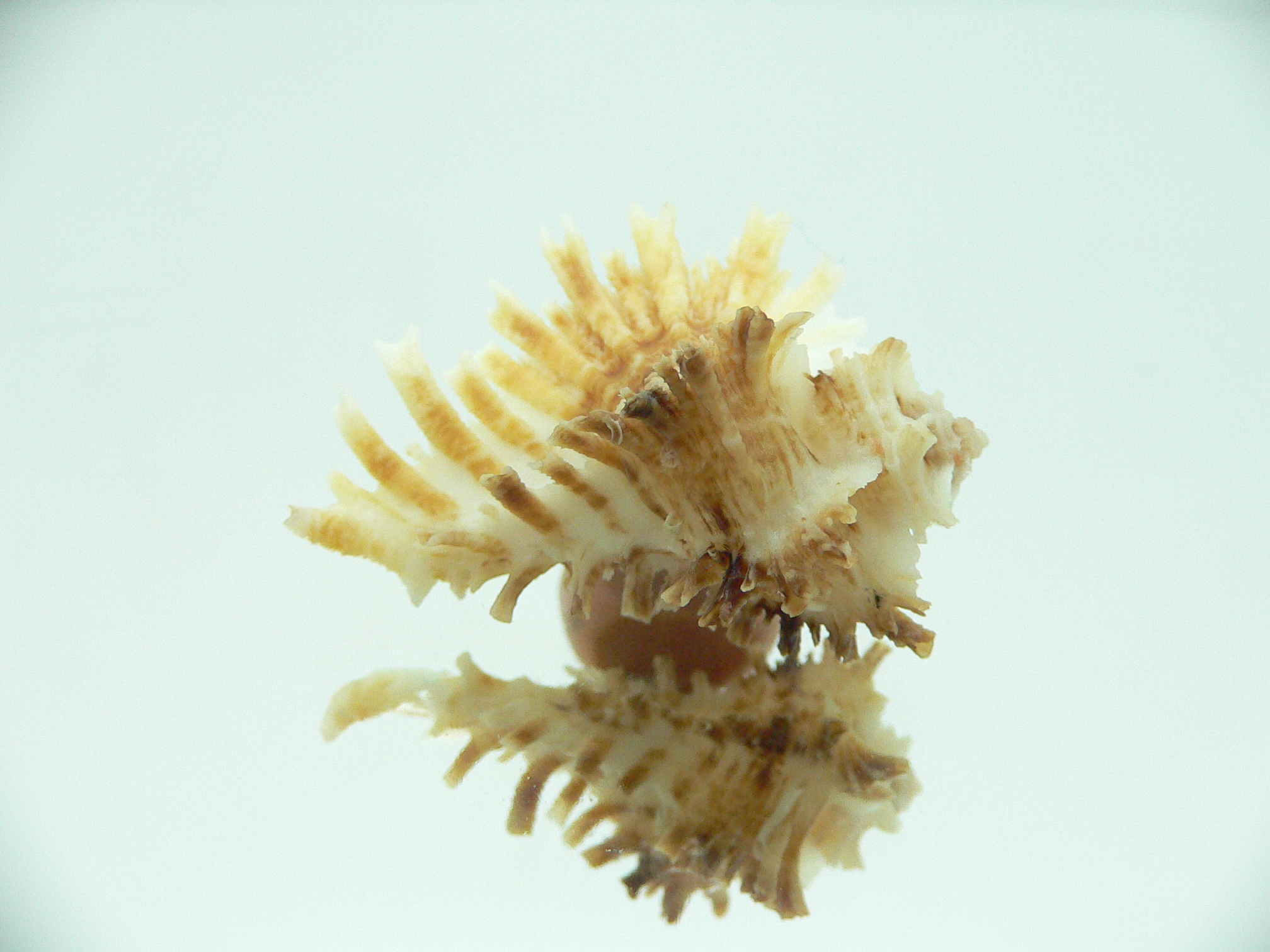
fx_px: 1284
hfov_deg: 52.6
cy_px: 476
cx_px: 635
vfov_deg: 40.7
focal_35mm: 35
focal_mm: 4.6
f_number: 2.8
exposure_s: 1/60
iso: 200
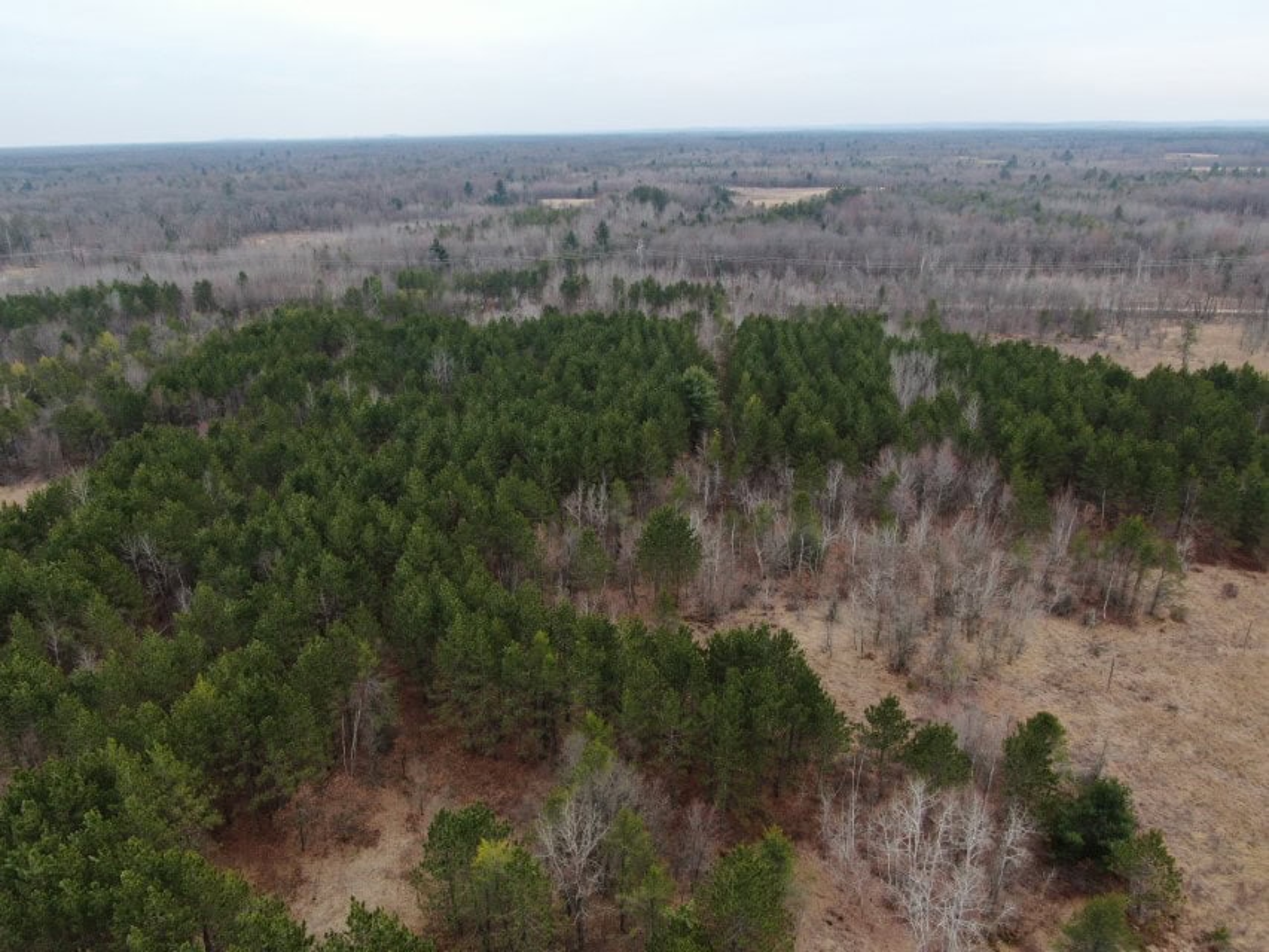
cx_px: 634
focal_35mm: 24
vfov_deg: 56.8
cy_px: 476
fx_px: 880
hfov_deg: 71.6
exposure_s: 1/640
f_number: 2.8
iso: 100
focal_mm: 4.4
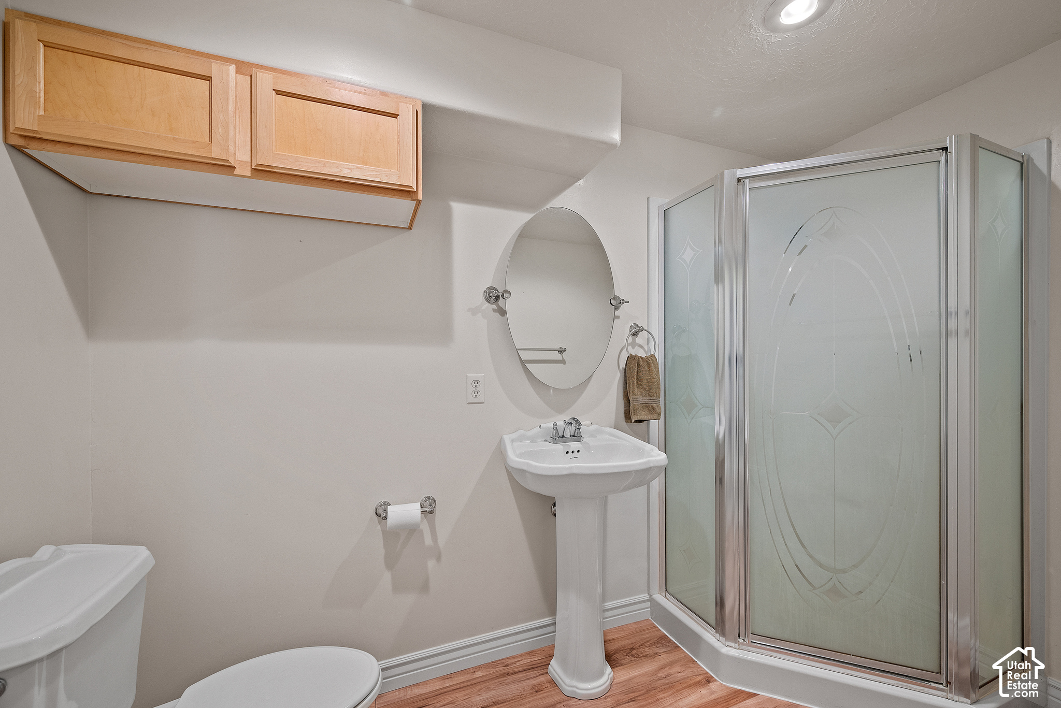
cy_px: 354
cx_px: 530
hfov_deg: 104.2
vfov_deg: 81.3
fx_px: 413
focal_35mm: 14
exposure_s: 2
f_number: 8
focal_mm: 14
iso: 500
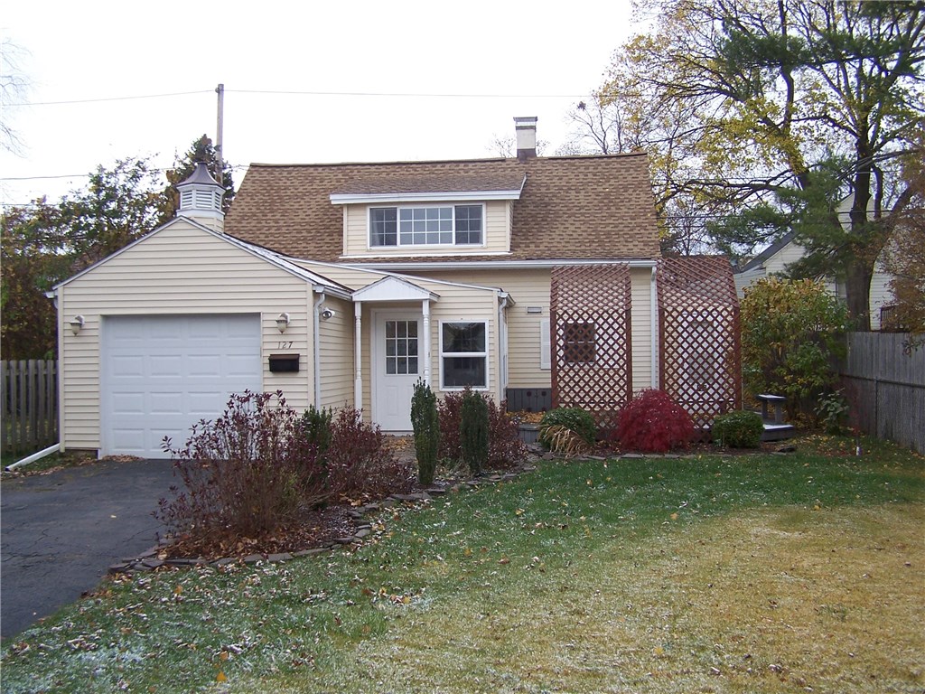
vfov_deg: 37.7
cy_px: 347
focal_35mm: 38
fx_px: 1015
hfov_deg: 49.0
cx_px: 462
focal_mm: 6.3
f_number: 2.8
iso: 80
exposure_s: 1/250
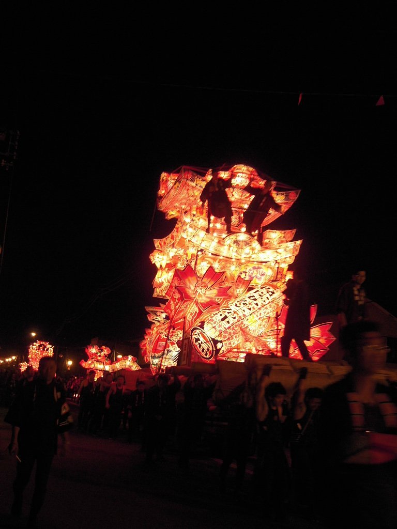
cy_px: 264
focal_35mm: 41
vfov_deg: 45.8
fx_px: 627
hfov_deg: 35.1
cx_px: 198
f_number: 3.2
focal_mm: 7.3
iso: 320
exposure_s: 1/13
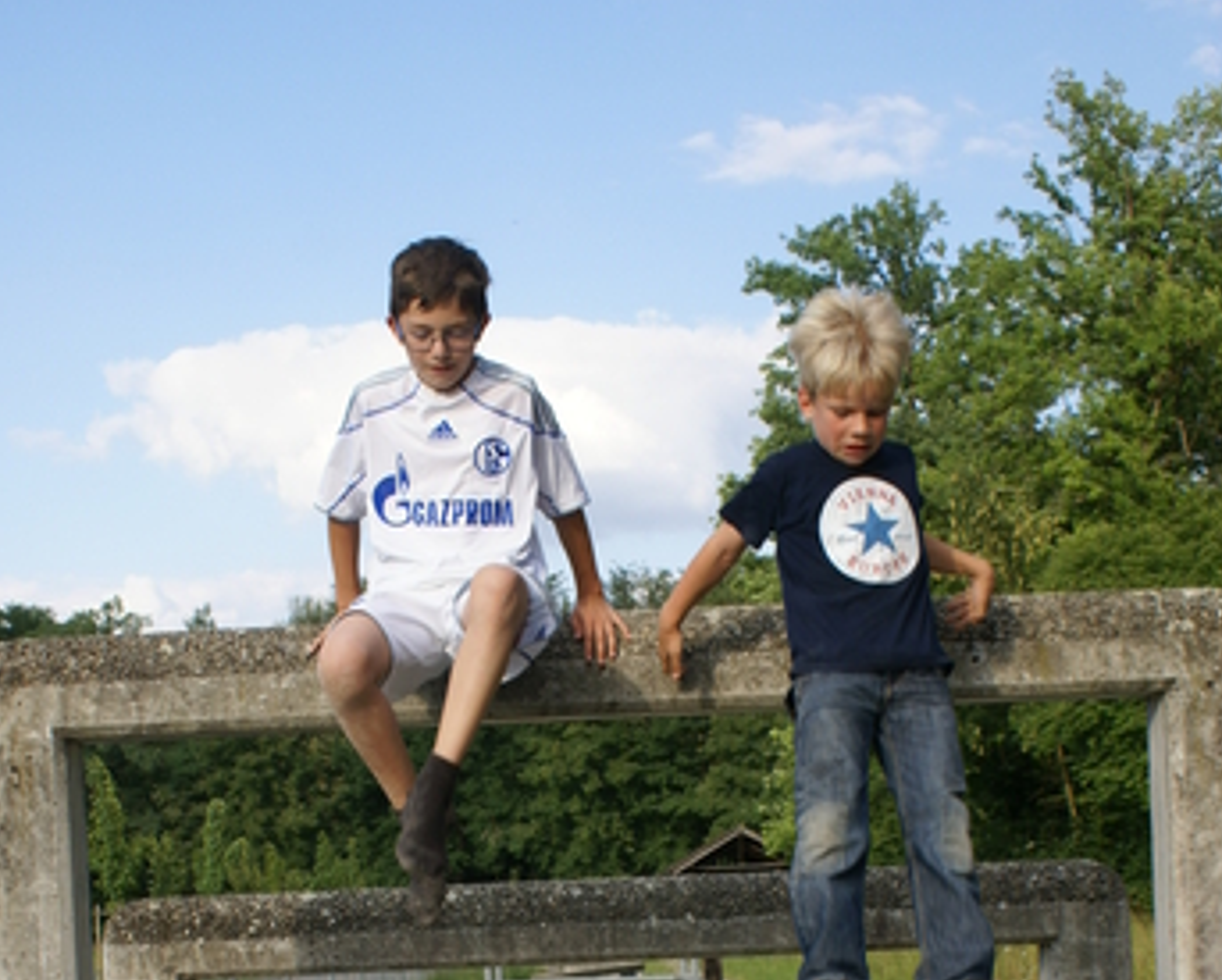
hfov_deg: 30.5
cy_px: 944
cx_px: 584
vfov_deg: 23.7
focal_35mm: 62
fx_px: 2244
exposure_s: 1/250
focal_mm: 28
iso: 100
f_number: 6.3
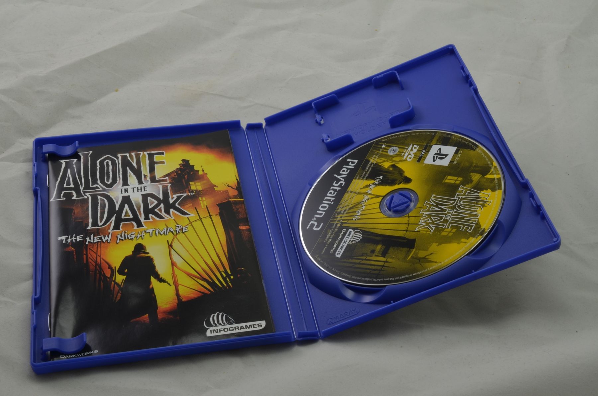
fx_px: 995
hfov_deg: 33.5
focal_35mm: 60
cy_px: 198
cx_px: 299
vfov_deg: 22.5
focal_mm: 40
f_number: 20
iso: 100
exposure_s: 1/2
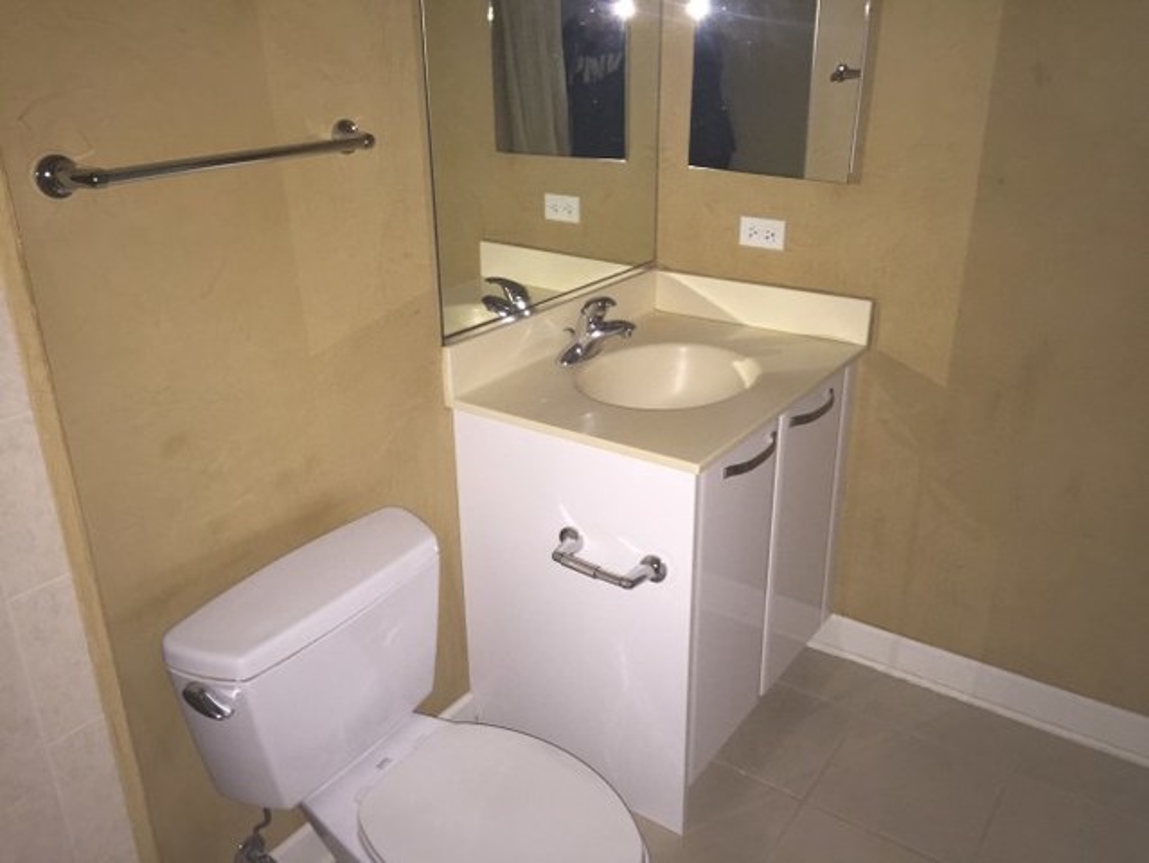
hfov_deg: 61.6
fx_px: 963
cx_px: 574
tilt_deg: -23.2
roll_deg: -0.8
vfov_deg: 48.3
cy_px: 432
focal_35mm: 29
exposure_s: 1/16
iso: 200
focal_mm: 4.15
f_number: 2.2
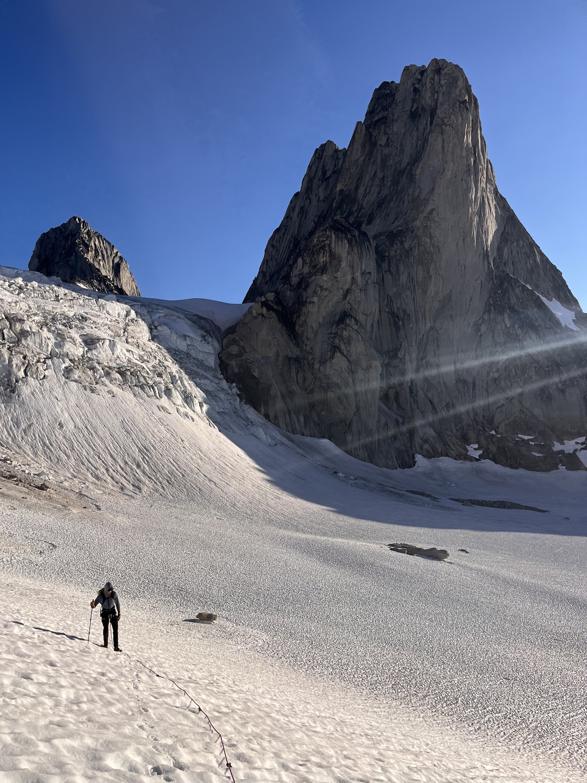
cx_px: 294
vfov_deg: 67.3
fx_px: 588
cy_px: 392
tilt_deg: +2.6
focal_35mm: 26
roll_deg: +3.5
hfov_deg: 53.1
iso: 50
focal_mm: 5.1
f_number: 1.6
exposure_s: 1/5076
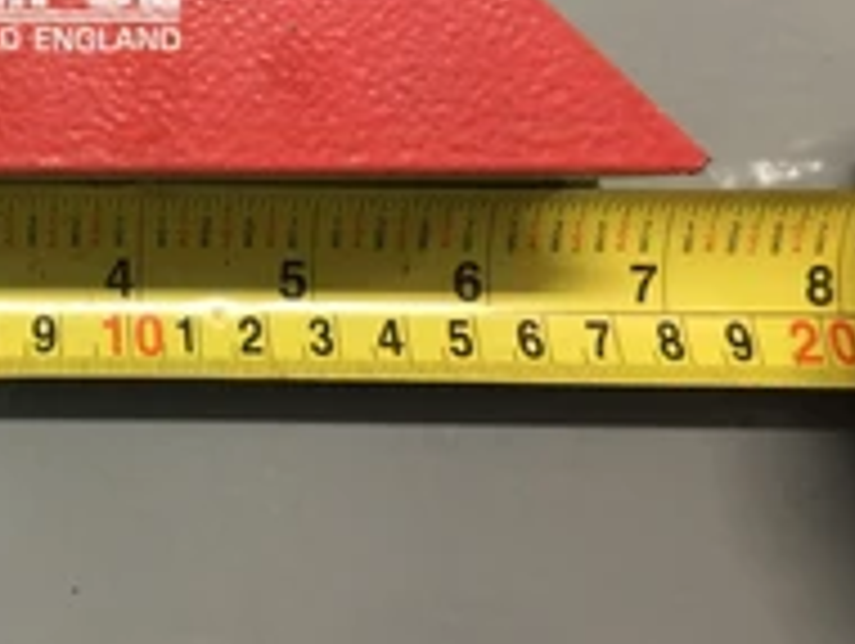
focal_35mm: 61
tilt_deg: -85.4
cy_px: 131
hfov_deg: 29.6
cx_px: 9
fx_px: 1509
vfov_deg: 23.7
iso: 64
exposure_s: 1/15
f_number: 2.2
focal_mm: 4.15
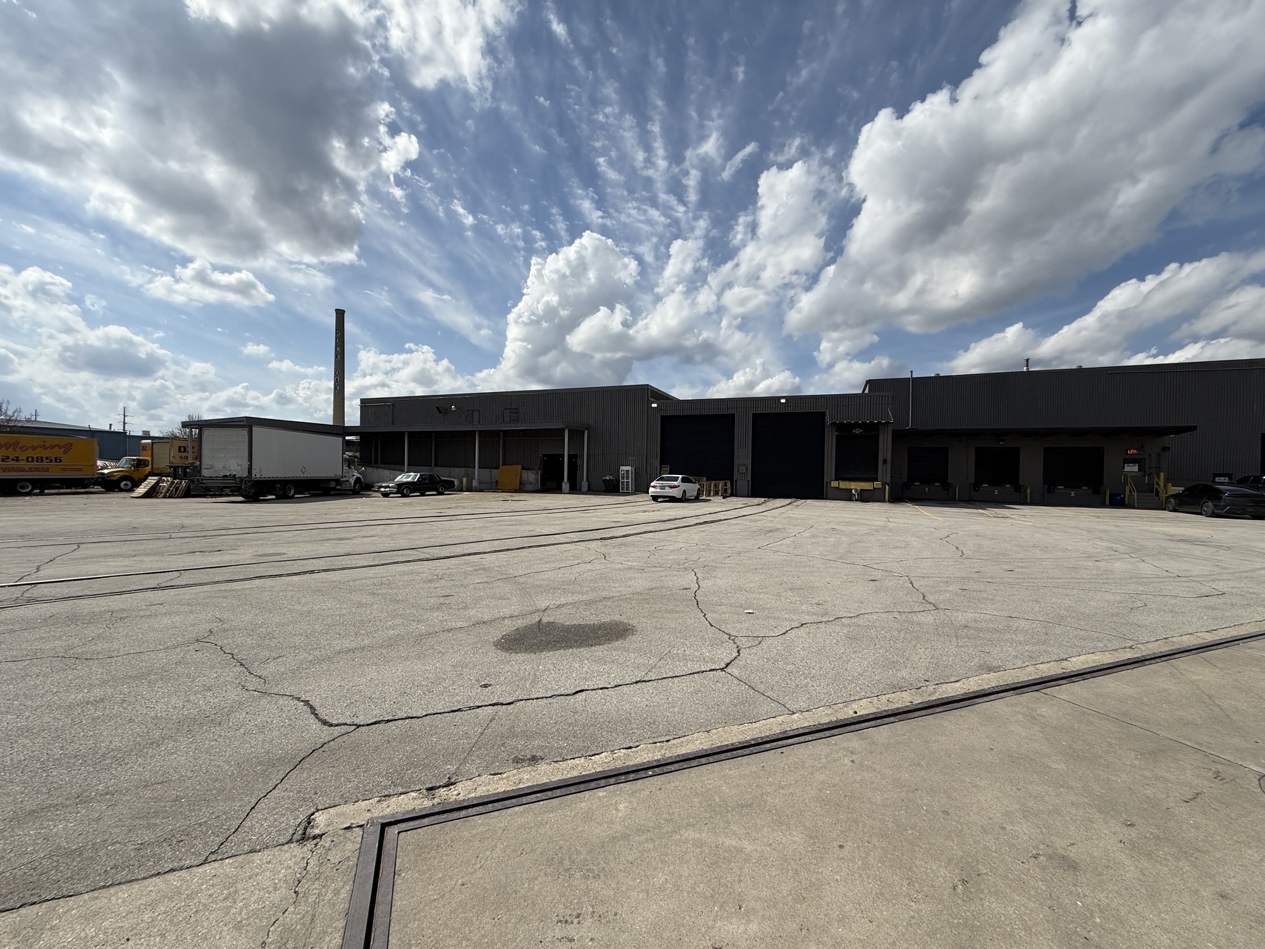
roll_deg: -1.0
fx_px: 512
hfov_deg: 102.1
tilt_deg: +0.0
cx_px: 632
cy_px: 474
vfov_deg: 85.7
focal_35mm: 14
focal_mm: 2.22
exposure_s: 1/5155
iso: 50
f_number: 2.2
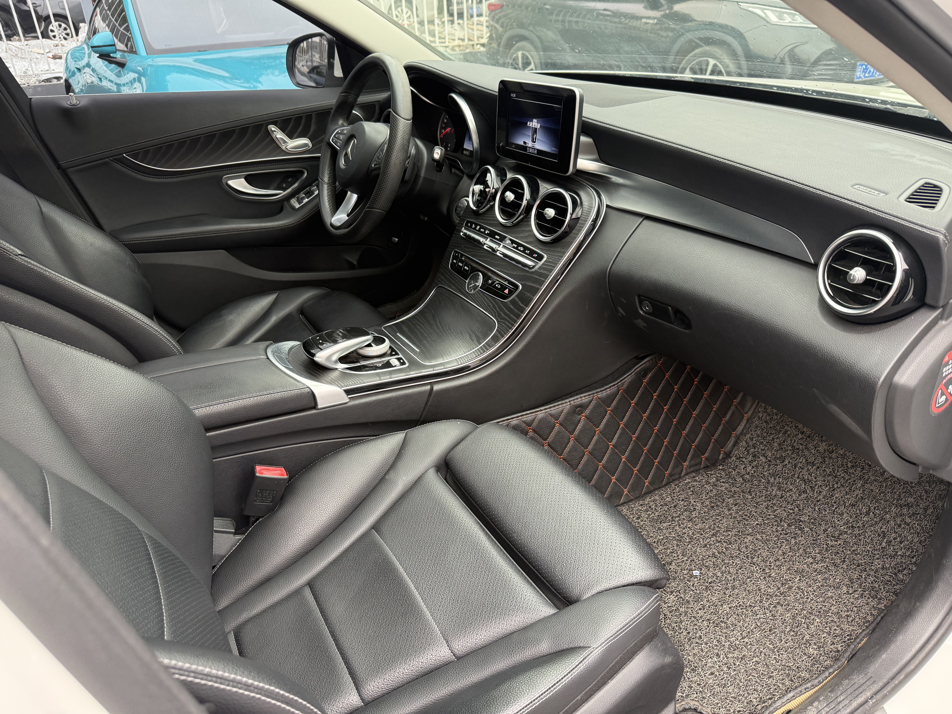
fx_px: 660
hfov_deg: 71.6
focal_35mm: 24
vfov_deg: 56.8
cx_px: 476
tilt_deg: -27.6
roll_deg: +3.4
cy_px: 357
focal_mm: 6.76
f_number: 1.78
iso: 160
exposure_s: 1/121
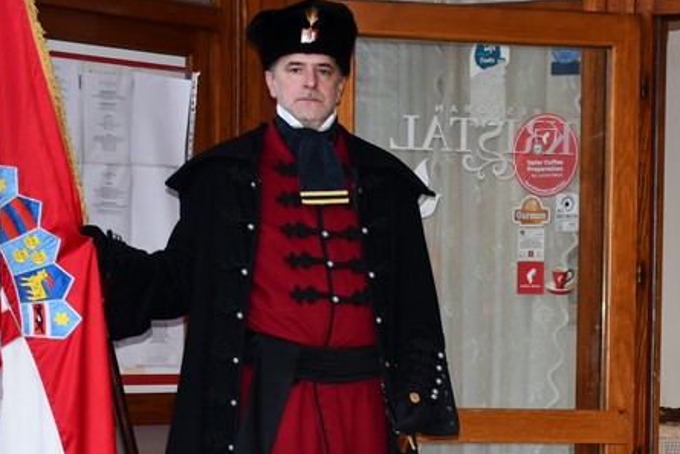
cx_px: 617
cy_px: 366
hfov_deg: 14.0
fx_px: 2740
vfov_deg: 9.4
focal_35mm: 145
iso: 450
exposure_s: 1/60
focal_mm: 42
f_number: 4.5
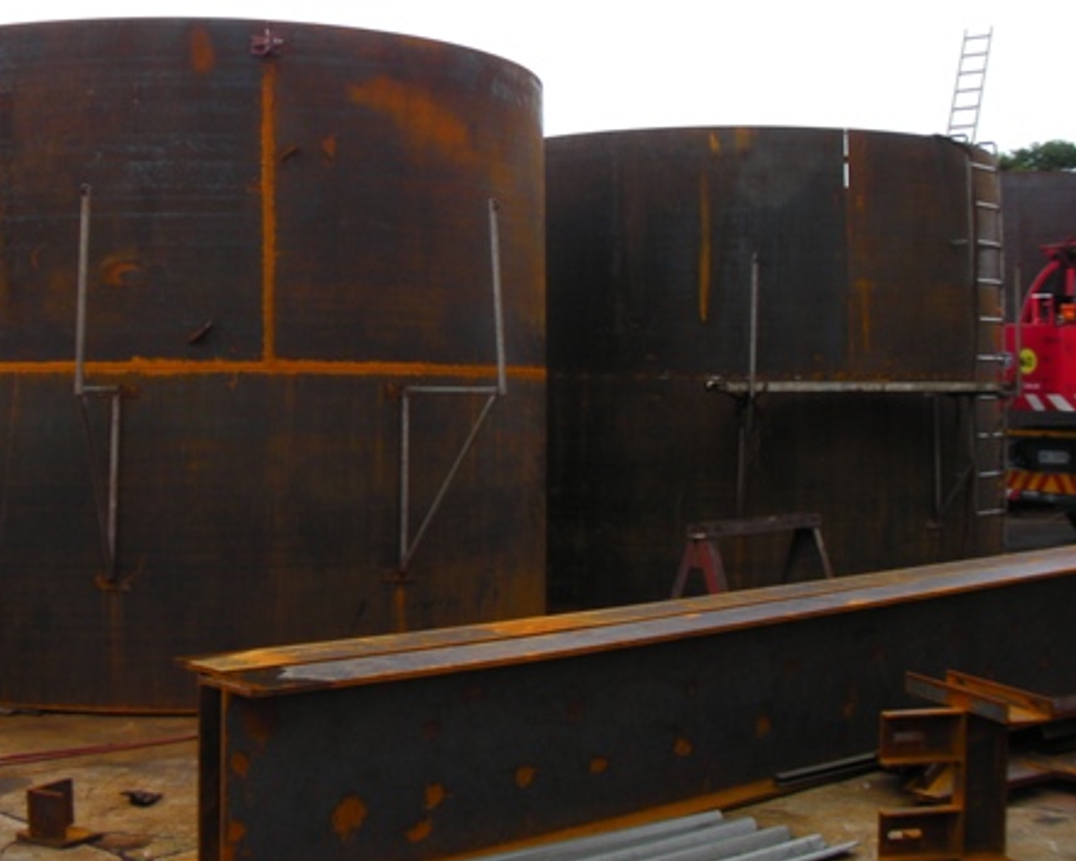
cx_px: 394
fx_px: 1720
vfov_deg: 28.0
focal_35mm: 54
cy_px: 308
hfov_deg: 34.5
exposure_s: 1/172
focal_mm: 6.3
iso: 50
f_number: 3.5
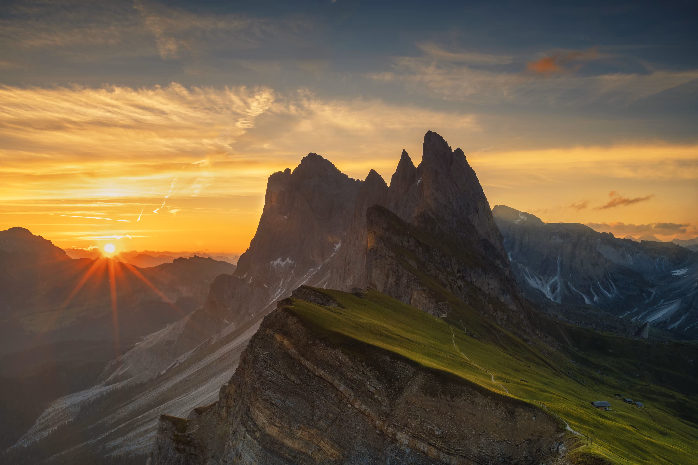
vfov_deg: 42.3
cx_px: 349
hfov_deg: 60.3
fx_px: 601
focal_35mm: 31
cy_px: 232
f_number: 22
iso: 64
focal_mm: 31
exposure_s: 1.6
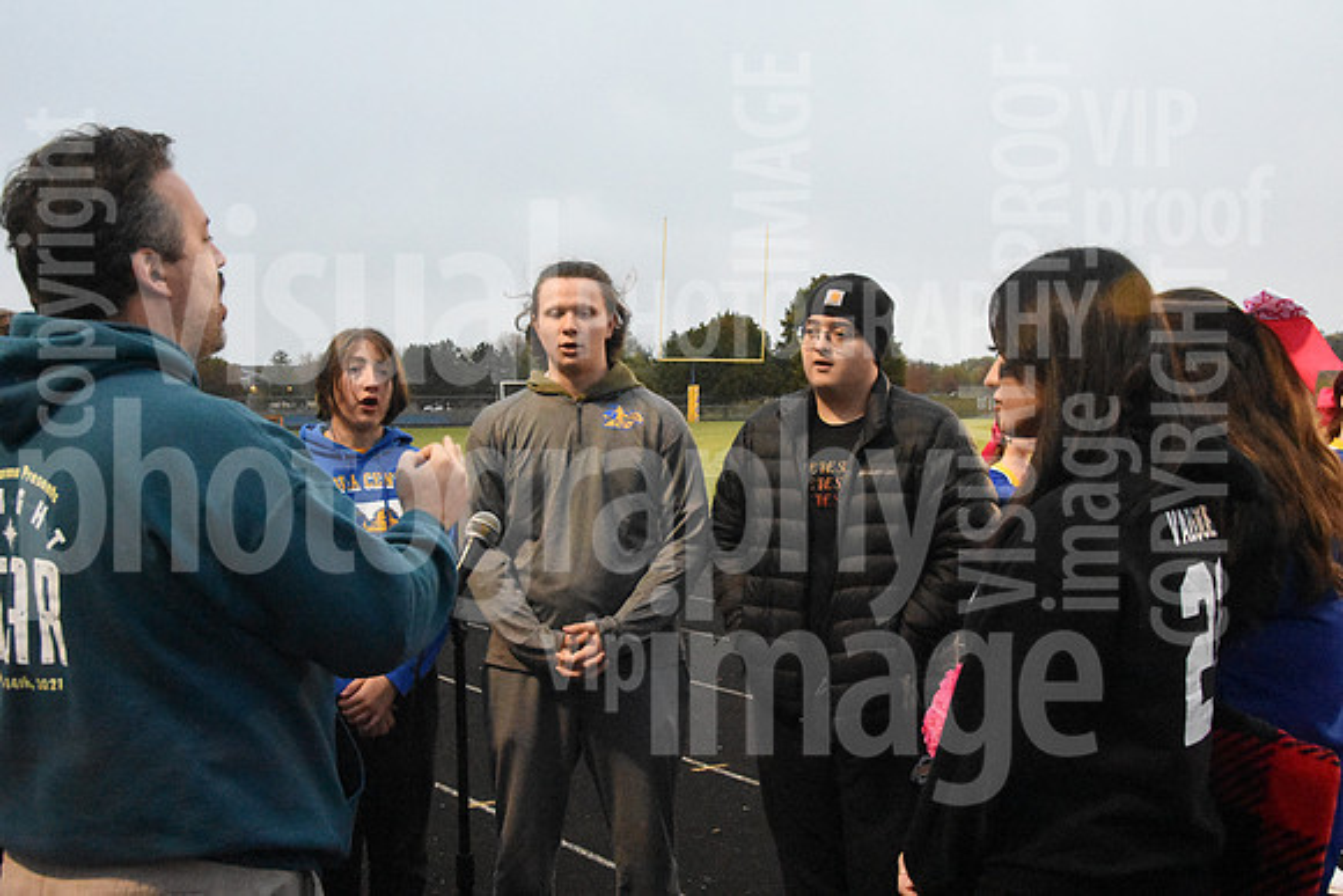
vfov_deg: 33.0
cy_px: 448
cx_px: 672
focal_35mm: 40
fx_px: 1511
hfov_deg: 47.9
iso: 16000
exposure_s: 1/250
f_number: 8
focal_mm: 27
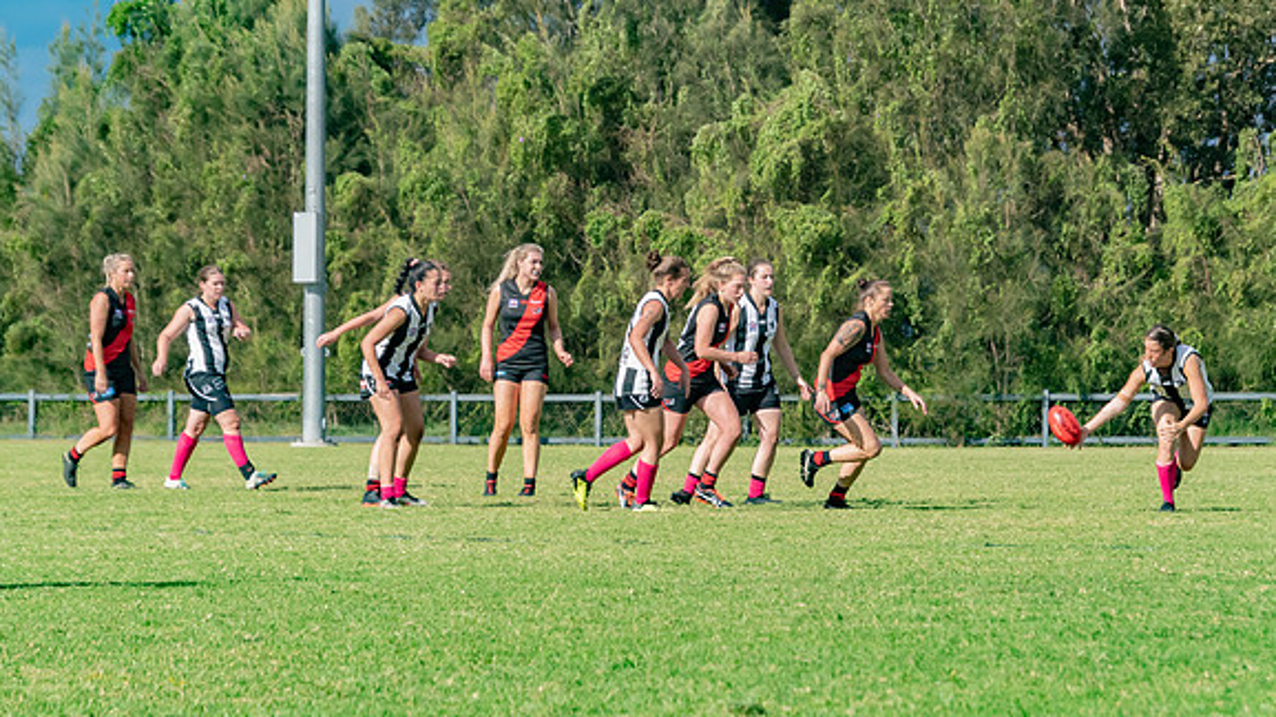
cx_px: 586
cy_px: 393
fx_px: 7136
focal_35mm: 211
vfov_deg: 5.7
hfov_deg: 10.2
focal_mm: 122
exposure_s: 1/3200
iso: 800
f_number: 6.3
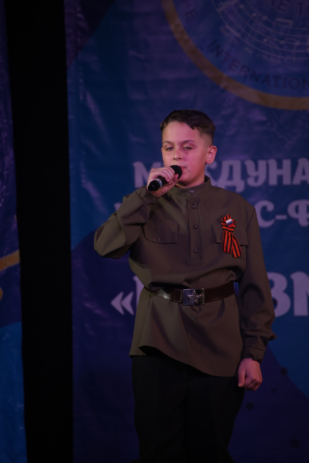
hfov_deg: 4.6
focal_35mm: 300
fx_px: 3862
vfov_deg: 6.9
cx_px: 154
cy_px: 232
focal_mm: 300
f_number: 6.3
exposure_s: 1/250
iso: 1600
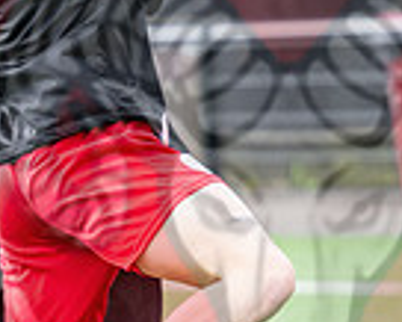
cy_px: 201
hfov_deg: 3.5
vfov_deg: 2.8
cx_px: 133
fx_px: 6656
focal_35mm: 559
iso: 640
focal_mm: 120
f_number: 2.8
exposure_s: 1/2000
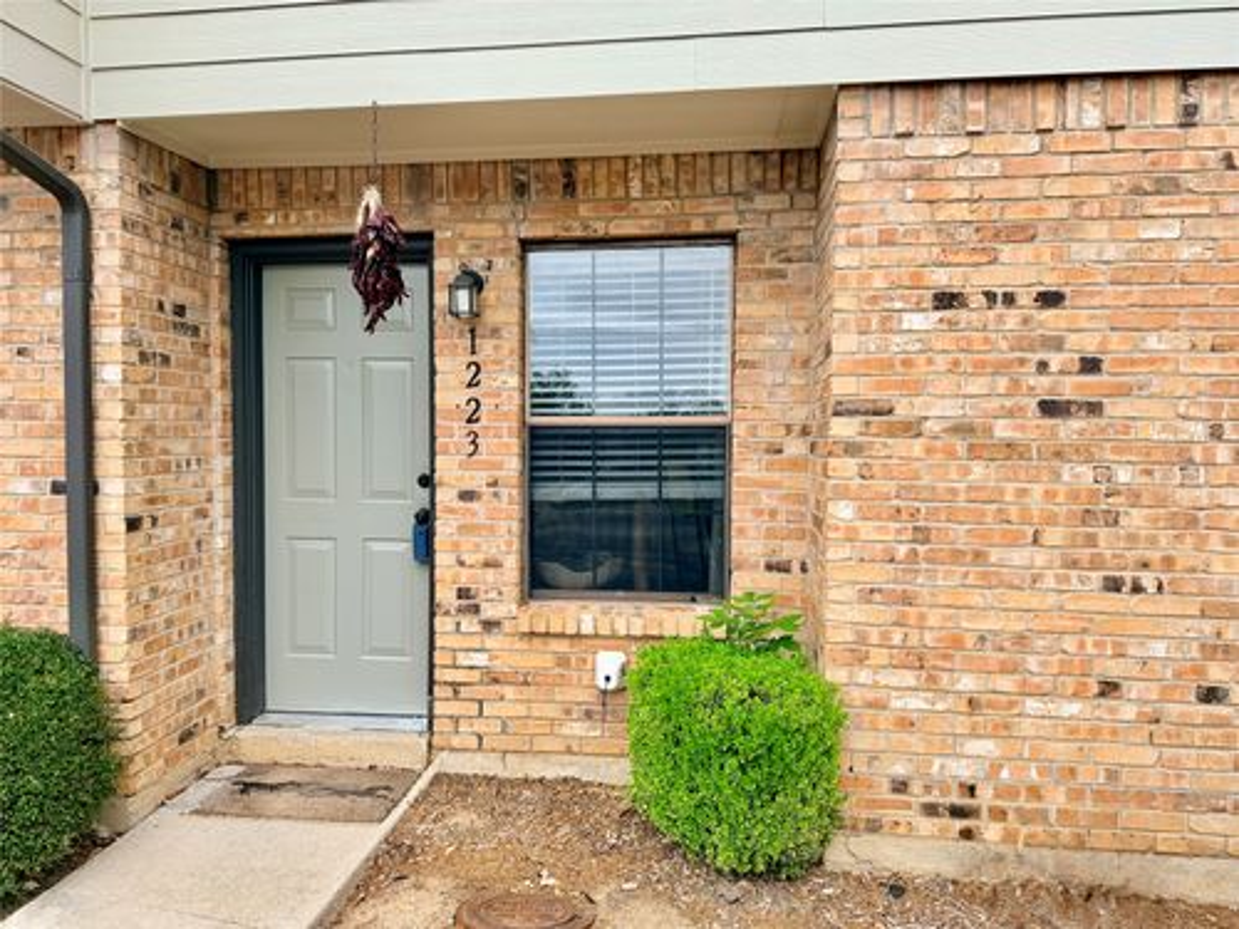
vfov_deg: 56.8
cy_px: 464
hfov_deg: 71.6
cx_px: 620
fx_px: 859
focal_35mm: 24
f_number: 1.78
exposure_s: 1/1005
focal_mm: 6.76
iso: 80
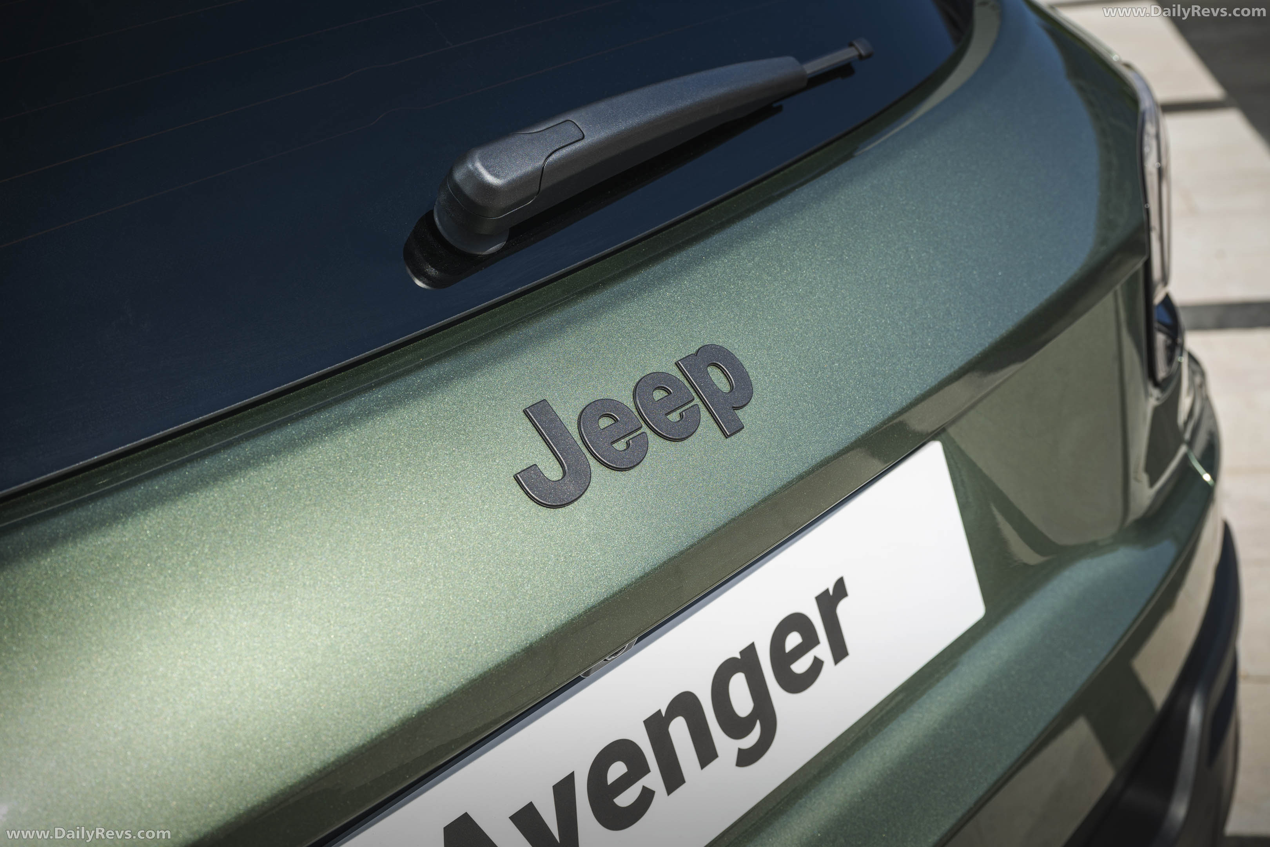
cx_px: 635
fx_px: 1517
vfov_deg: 31.2
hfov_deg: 45.4
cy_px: 424
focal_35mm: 43
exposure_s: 1/200
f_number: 7.1
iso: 64
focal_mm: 43
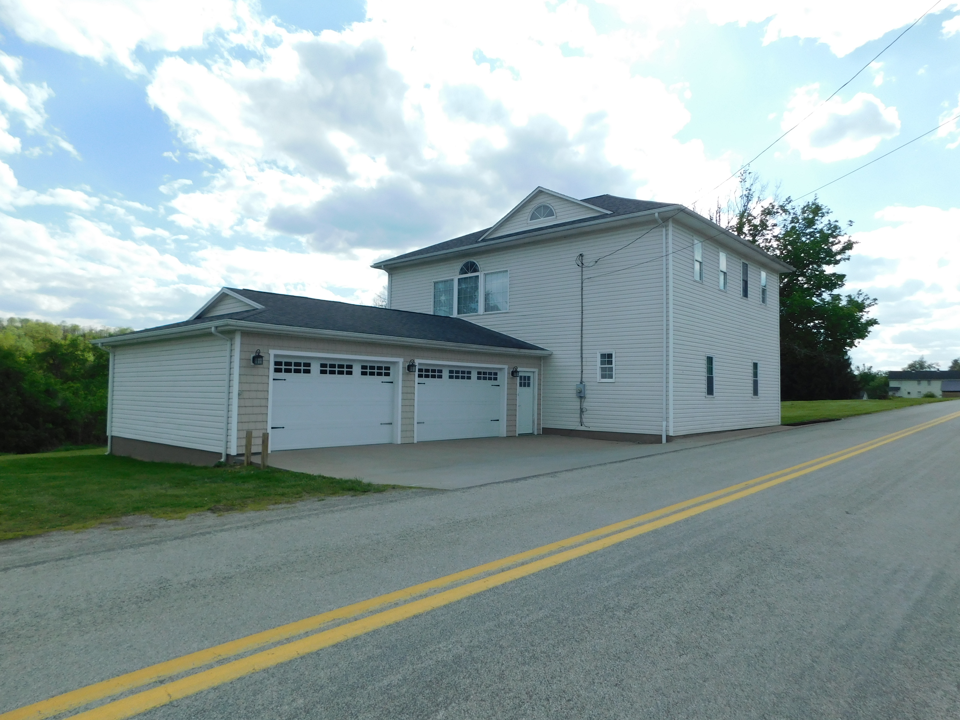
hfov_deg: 73.9
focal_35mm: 23
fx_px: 638
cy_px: 360
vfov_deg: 58.9
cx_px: 480
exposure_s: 1/500
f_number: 6
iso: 125
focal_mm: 4
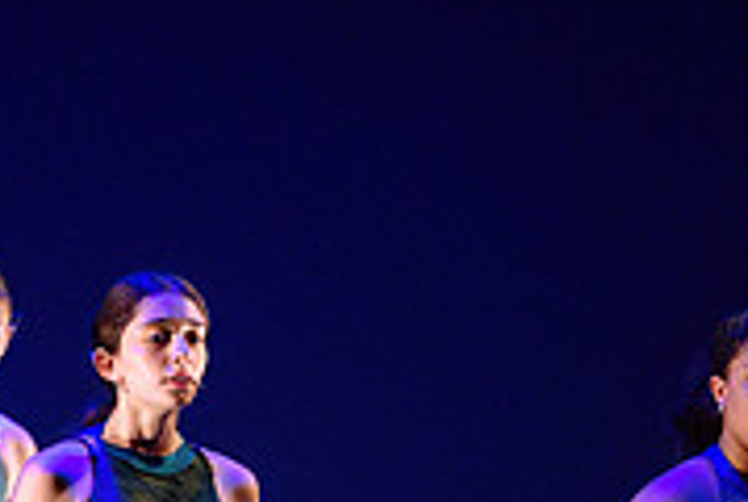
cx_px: 2
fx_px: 8991
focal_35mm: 432
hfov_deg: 4.8
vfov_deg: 3.2
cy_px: 607
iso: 1600
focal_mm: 122
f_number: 2.8
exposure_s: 1/200
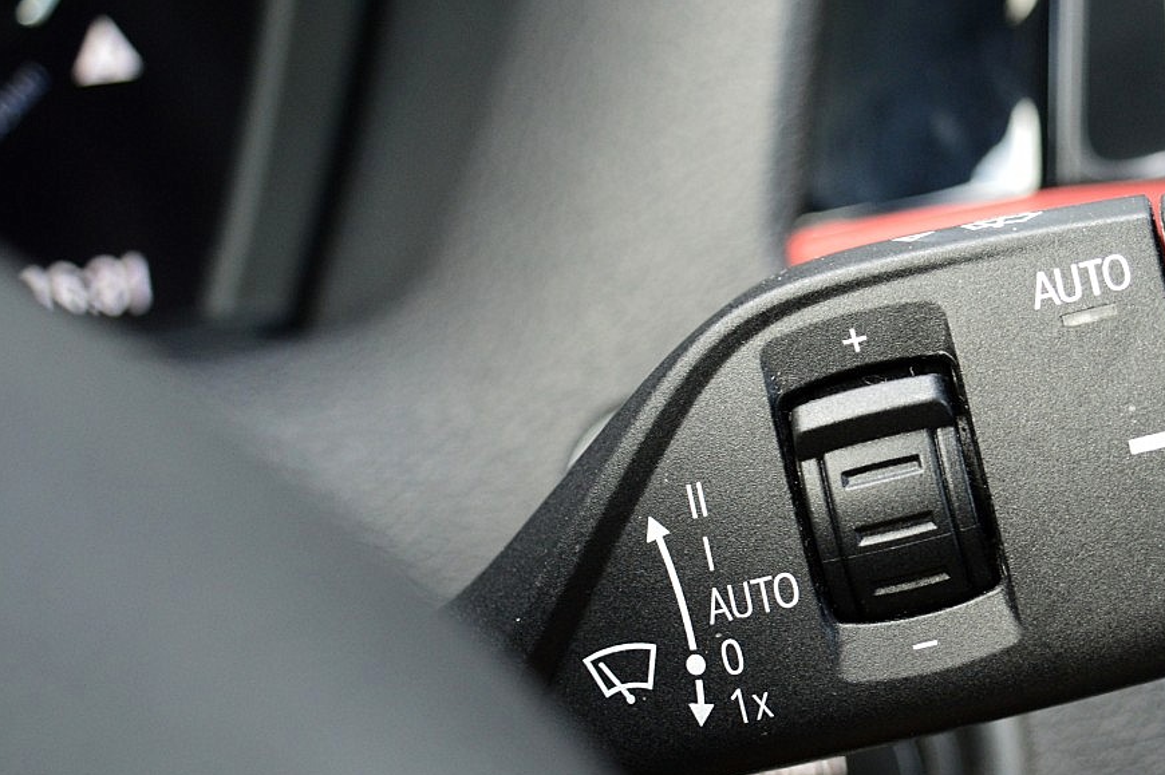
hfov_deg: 18.1
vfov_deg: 12.2
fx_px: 3622
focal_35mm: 112
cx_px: 936
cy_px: 357
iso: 800
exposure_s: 1/50
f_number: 4.8
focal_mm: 40
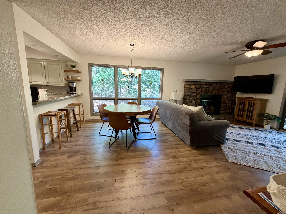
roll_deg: -0.3
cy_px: 107
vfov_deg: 85.7
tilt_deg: -8.9
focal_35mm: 14
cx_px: 143
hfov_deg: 102.1
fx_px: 116
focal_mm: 2.22
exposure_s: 1/60
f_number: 2.2
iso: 250
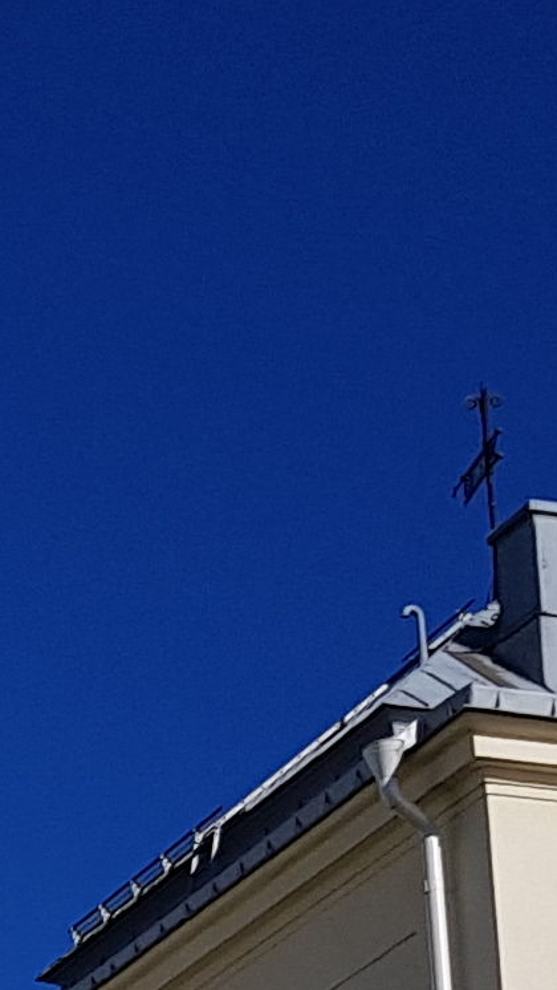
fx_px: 4015
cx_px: -711
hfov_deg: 7.5
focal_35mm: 153
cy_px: 1623
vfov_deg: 13.0
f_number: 1.7
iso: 40
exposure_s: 1/5824
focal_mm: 4.2
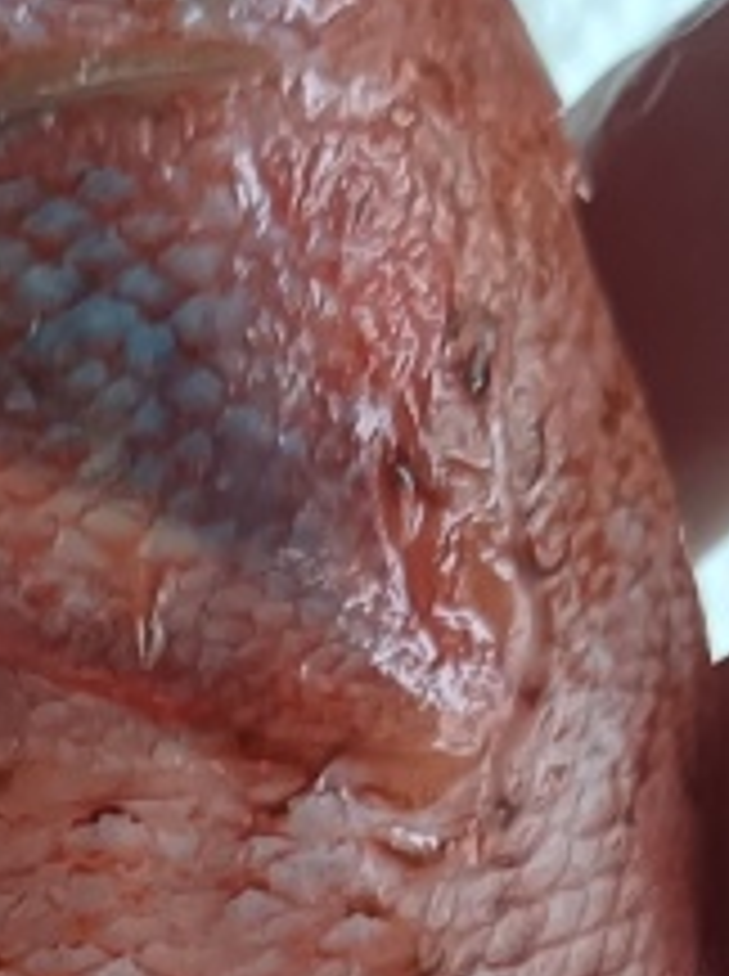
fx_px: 3605
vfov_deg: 14.2
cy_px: 1558
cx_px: -99
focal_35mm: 128
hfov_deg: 11.4
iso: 554
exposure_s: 1/33.3
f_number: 1.8
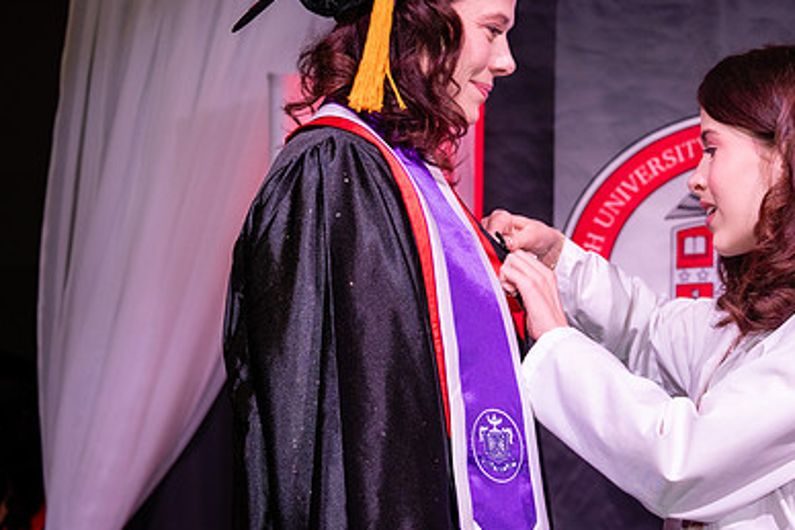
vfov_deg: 9.5
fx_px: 3203
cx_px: 591
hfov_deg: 14.1
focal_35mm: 145
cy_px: 294
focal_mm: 70
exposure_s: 1/160
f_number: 5.6
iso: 800
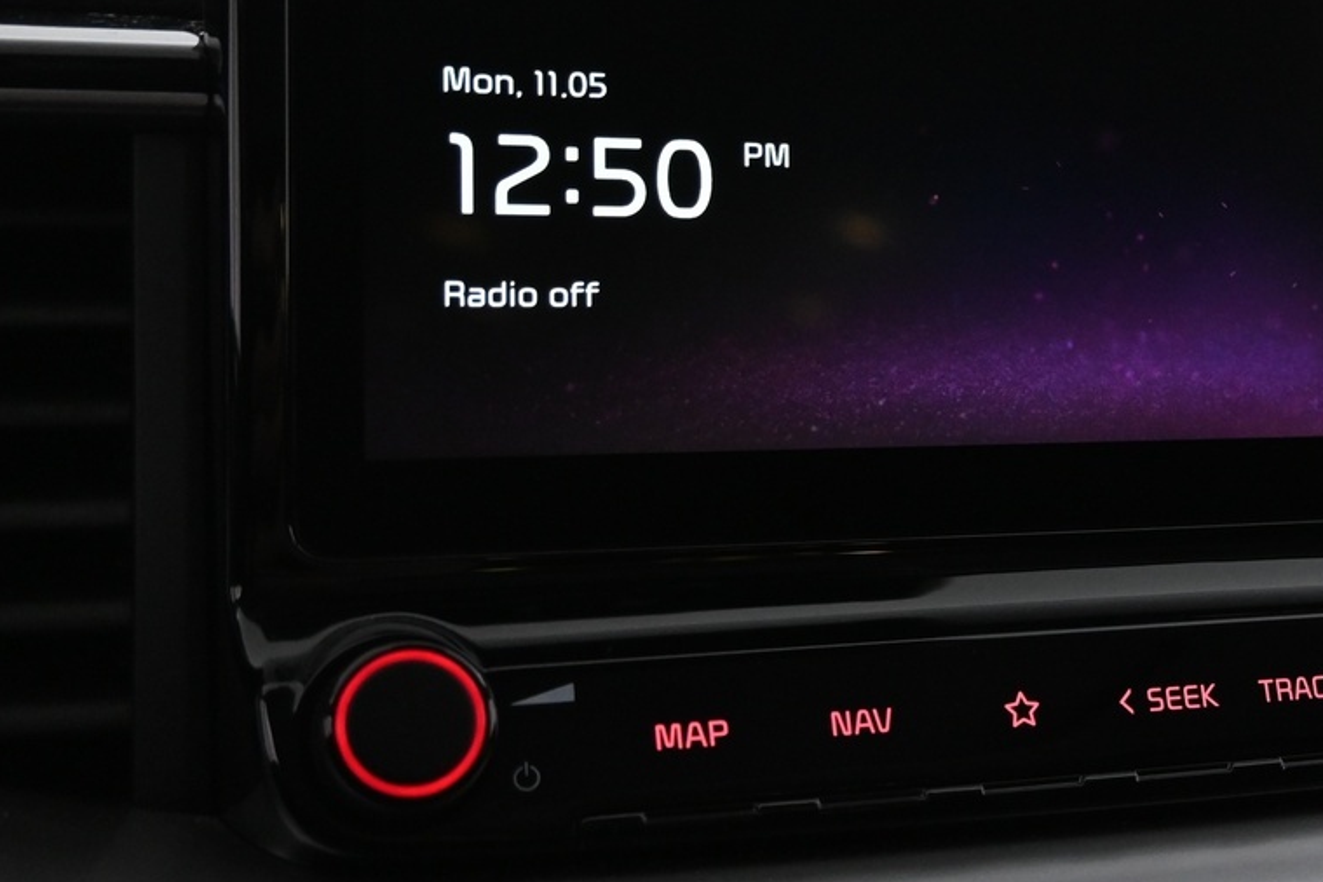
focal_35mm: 64
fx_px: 2352
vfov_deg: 21.2
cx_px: 1130
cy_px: 322
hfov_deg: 30.4
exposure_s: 1/30
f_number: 3.8
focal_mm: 20
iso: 1800
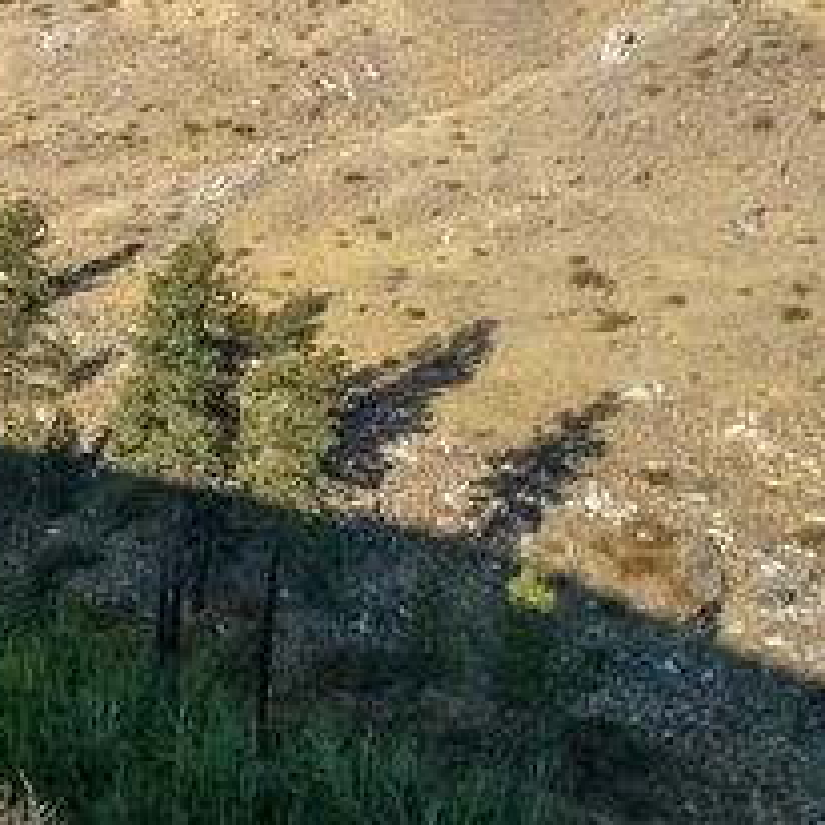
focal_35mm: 93
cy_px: -48
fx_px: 2508
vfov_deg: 18.1
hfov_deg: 15.4
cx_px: -765
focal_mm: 8.38
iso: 100
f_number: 2.8
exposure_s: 1/1250
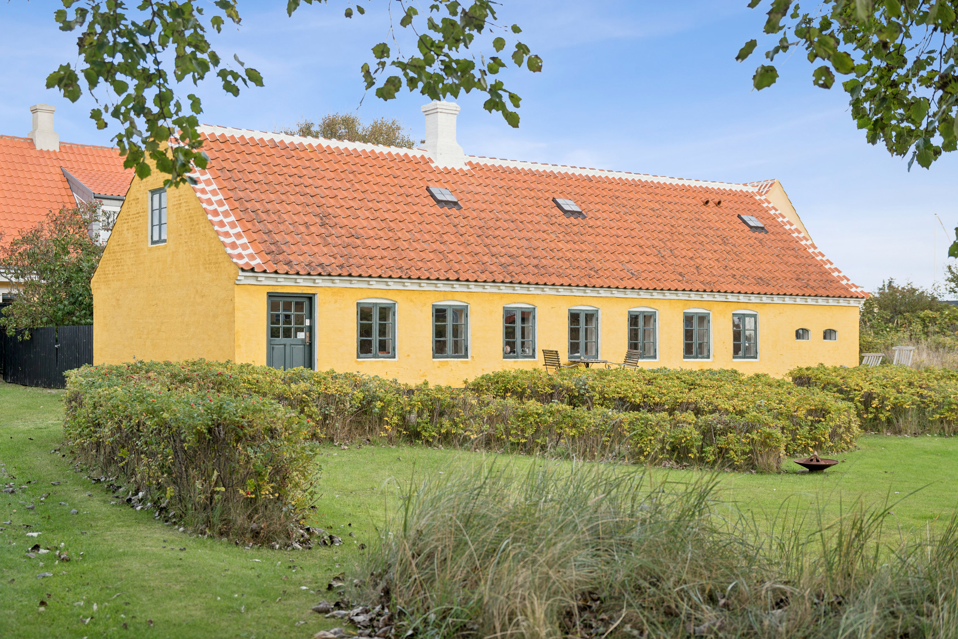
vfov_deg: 28.6
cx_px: 479
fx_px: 1251
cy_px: 320
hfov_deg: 41.9
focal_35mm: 47
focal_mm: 47
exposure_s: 1/500
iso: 200
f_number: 4.5
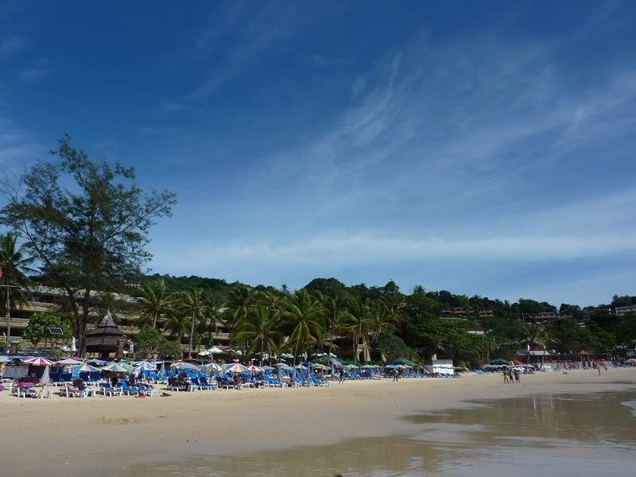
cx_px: 318
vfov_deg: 54.9
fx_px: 459
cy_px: 238
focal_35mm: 25
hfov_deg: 69.4
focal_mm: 4.1
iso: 80
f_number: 5.6
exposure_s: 1/640
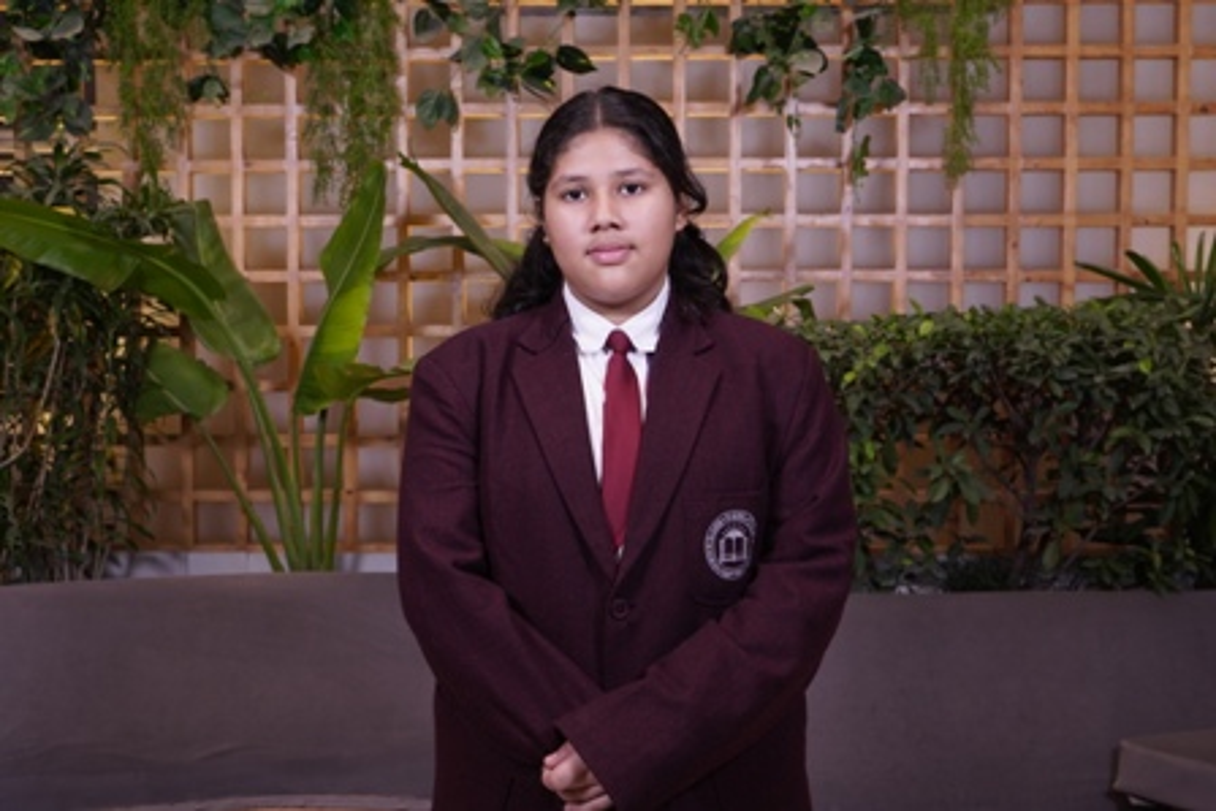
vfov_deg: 31.2
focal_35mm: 43
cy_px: 406
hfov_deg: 45.4
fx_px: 1453
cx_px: 608
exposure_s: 1/125
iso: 500
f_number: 5
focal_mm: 29
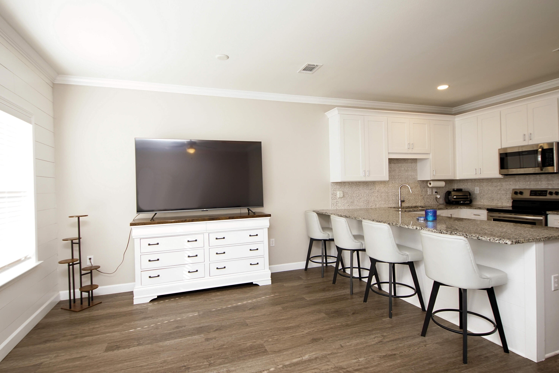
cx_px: 280
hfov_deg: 90.0
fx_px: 280
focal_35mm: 18
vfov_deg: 67.4
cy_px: 186
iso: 500
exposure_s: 1/60
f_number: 4.5
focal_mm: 12
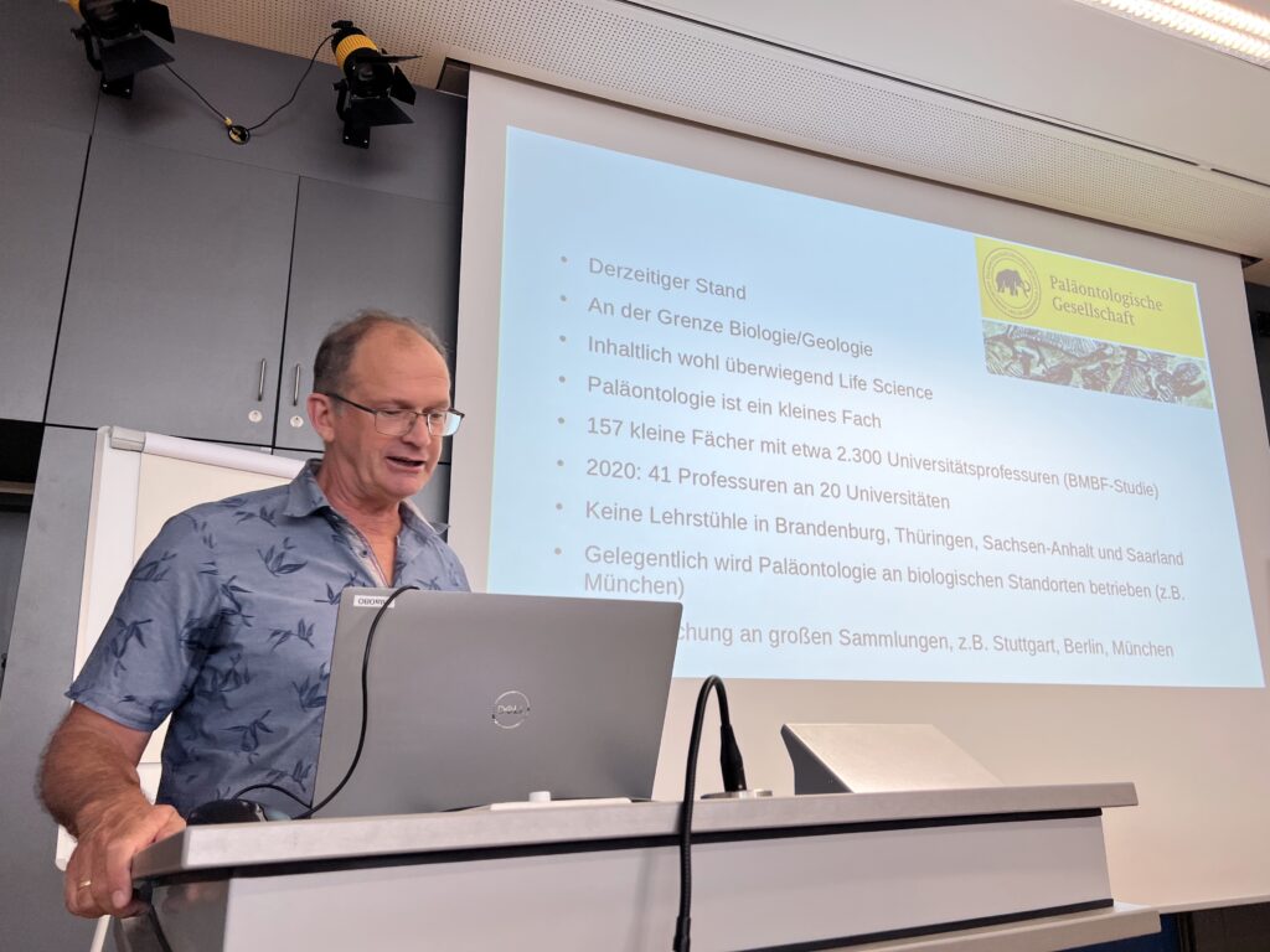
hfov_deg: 67.3
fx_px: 954
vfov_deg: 53.1
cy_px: 476
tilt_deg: +13.7
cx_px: 635
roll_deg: +0.2
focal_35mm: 26
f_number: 1.5
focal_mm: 5.7
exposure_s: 1/100
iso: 50
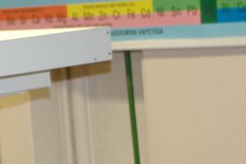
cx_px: -64
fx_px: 1477
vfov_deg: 6.3
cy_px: 161
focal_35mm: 216
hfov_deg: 9.4
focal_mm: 55
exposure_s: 1/60
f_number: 5.6
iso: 1600
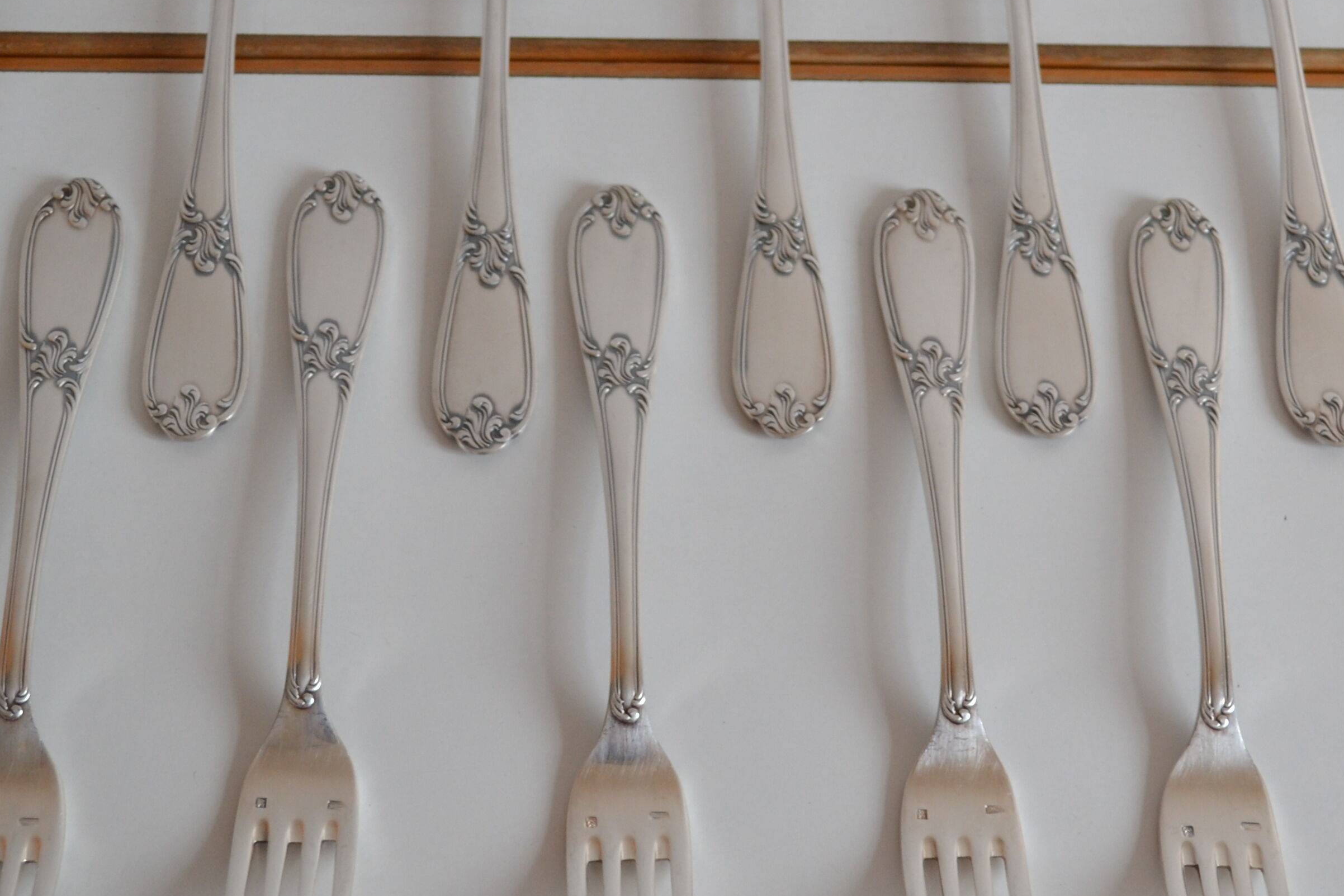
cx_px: 769
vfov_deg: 19.7
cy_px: 350
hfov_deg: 29.2
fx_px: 2576
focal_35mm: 69
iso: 400
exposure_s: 1/80
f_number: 5
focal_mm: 24
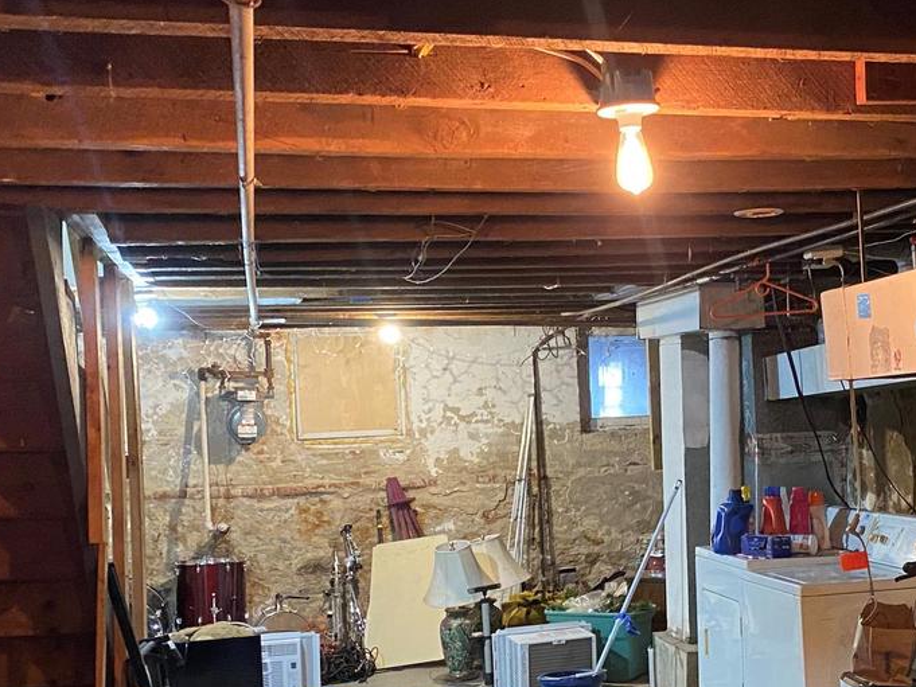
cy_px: 460
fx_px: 1456
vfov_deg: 26.4
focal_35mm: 55
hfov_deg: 34.2
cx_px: 695
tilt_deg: -2.4
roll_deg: +2.1
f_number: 1.8
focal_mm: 4.25
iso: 640
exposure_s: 1/30
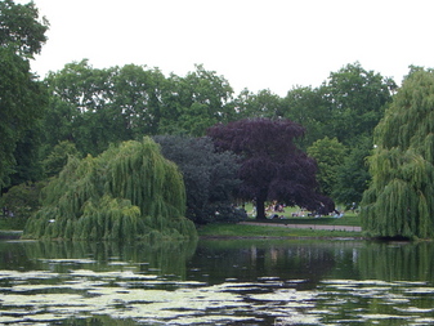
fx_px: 1292
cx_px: 265
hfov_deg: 19.0
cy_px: 197
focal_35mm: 103
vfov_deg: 14.4
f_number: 4.1
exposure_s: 1/160
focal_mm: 12.8
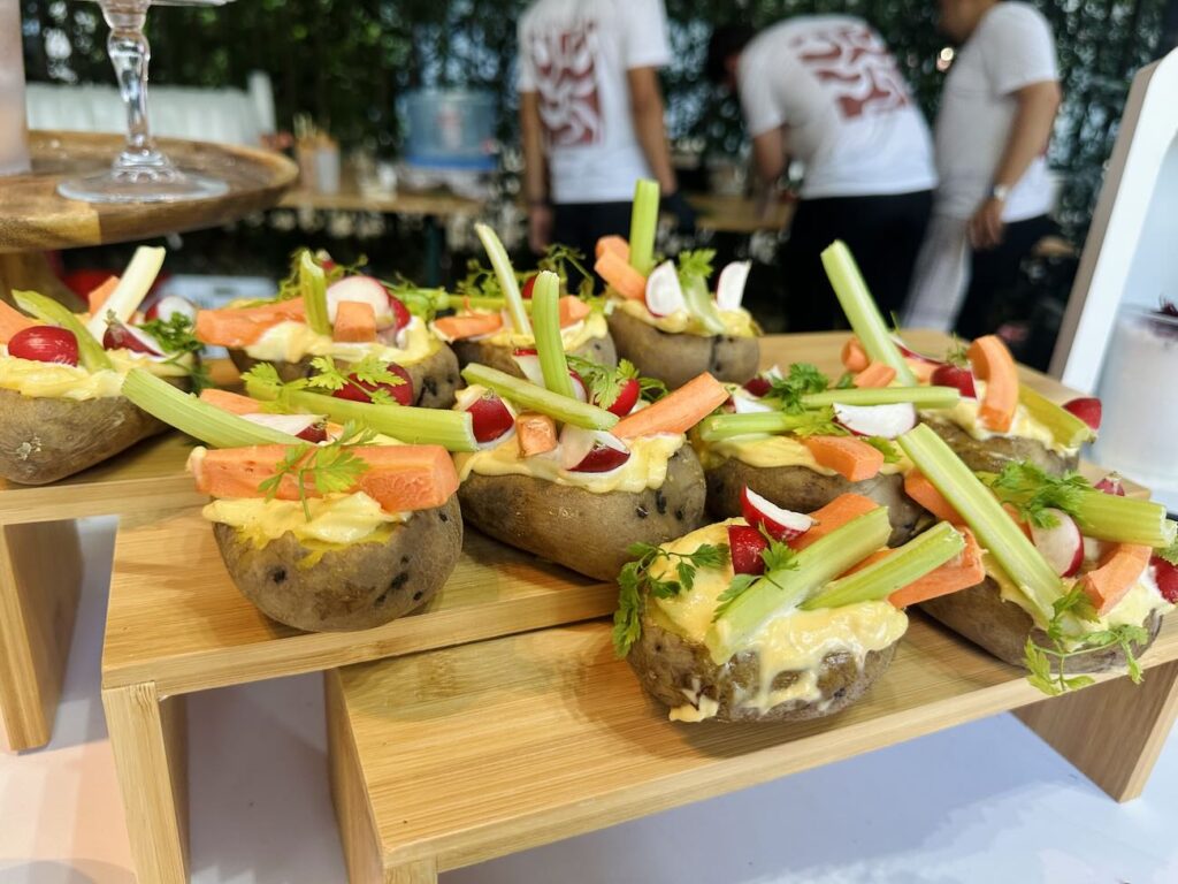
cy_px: 442
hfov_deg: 71.6
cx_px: 589
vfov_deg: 56.8
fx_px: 817
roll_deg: -2.6
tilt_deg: -24.1
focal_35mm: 24
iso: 160
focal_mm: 6.86
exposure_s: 1/100
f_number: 1.78
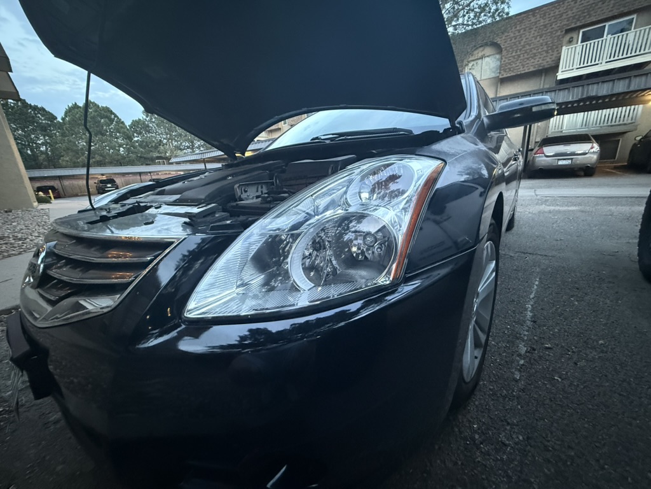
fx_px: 263
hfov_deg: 102.1
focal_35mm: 14
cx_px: 326
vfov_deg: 85.7
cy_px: 244
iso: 1000
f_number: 2.2
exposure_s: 1/40
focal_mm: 2.22
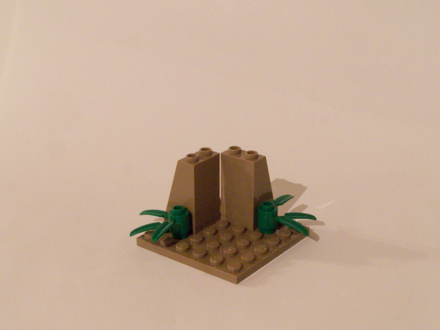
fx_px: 852
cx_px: 220
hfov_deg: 29.0
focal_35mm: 67
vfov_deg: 21.9
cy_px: 165
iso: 400
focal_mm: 11.1
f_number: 8
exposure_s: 1/2
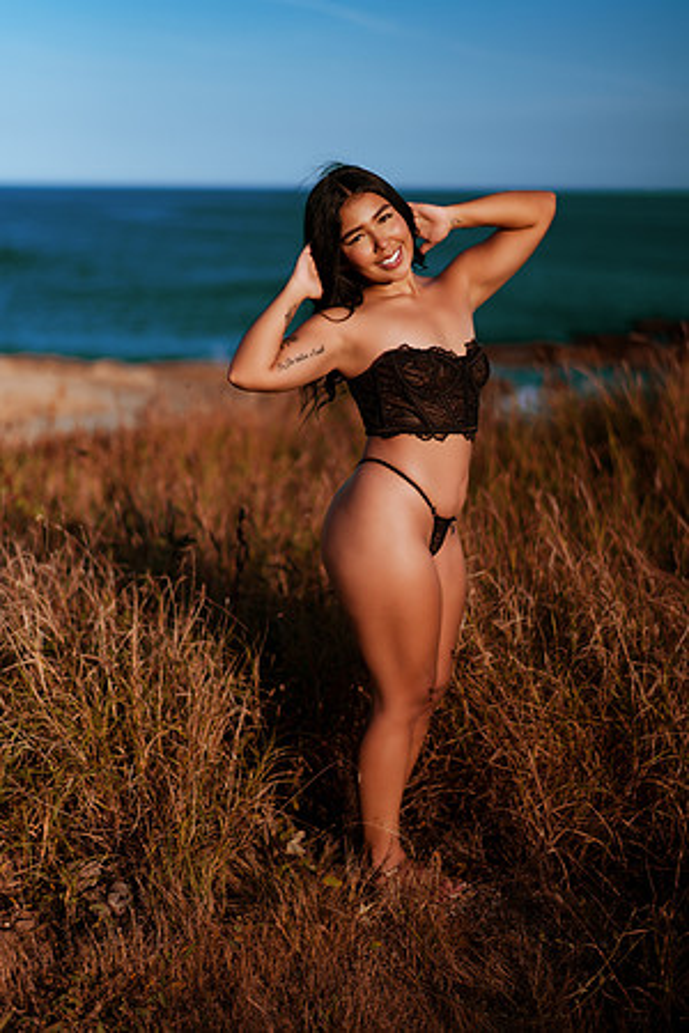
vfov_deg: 34.5
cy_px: 516
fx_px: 1665
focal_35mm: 58
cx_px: 344
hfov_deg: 23.4
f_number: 1.4
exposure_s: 1/8000
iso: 100
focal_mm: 58
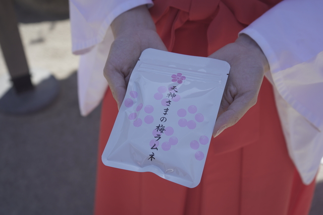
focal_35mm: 46
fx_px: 413
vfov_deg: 29.3
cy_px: 108
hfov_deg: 42.7
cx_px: 162
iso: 100
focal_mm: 46
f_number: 5.6
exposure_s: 1/320
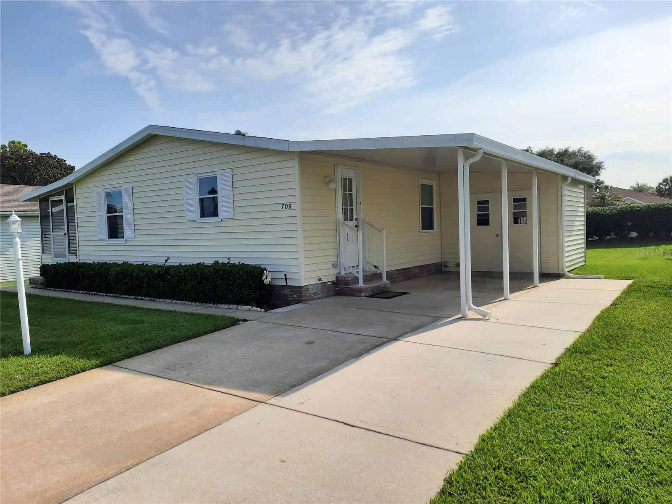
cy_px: 252
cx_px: 336
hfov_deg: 69.4
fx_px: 485
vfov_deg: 54.9
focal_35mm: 25
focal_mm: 4.6
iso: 32
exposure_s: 1/1608
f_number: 2
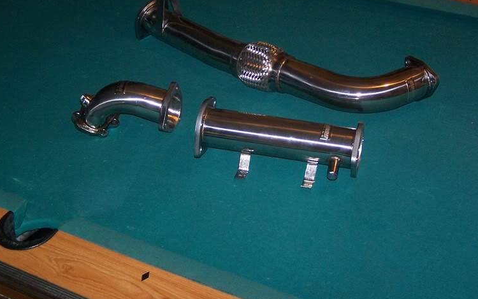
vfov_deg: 23.5
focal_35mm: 55
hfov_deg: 36.8
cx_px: 268
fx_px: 717
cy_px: 119
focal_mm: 6.3
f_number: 2.8
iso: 140
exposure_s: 1/60
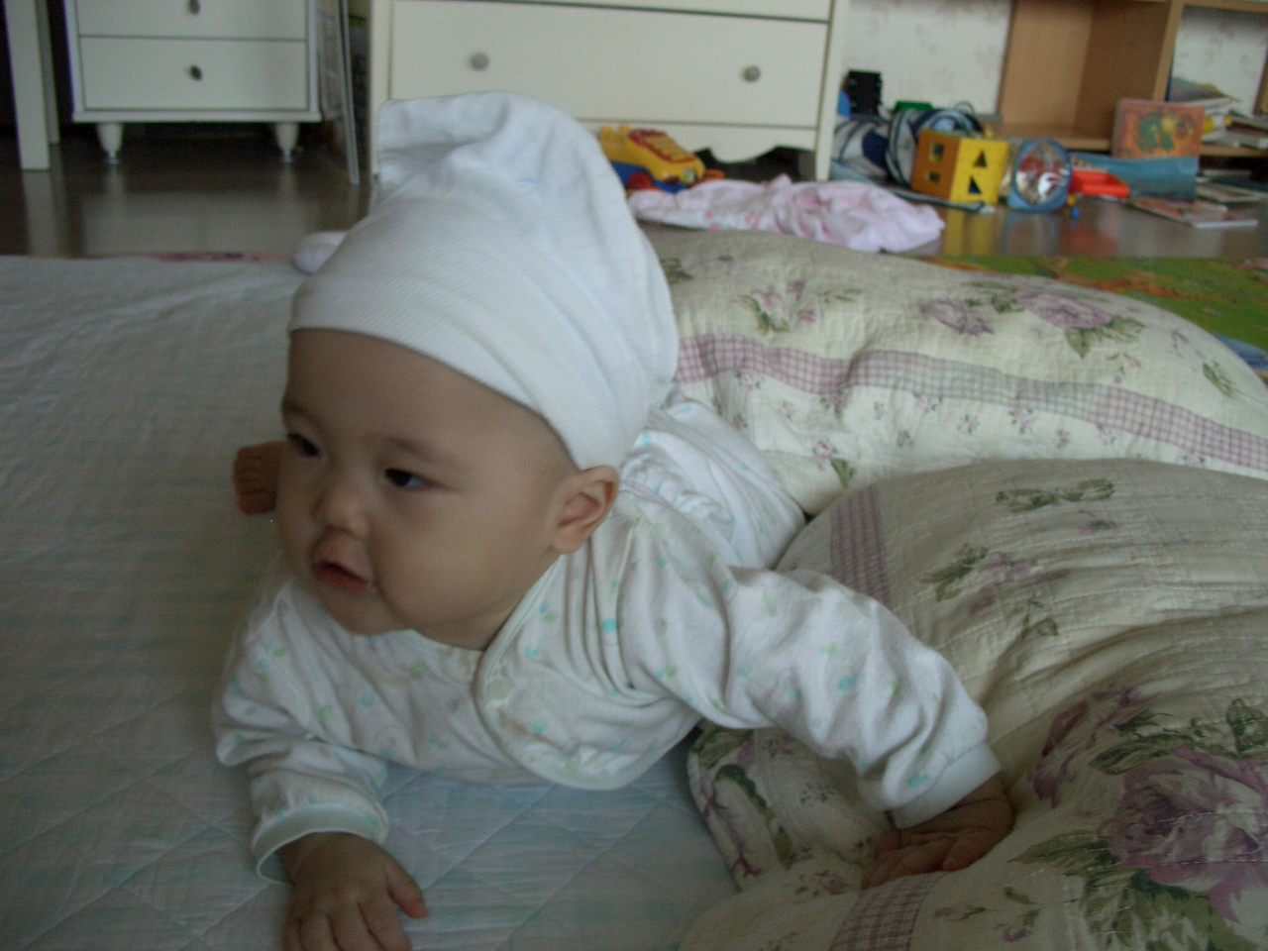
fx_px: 1209
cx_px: 634
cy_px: 476
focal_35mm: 33
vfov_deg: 42.9
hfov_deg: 55.4
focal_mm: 7.1
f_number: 2.8
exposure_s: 1/60
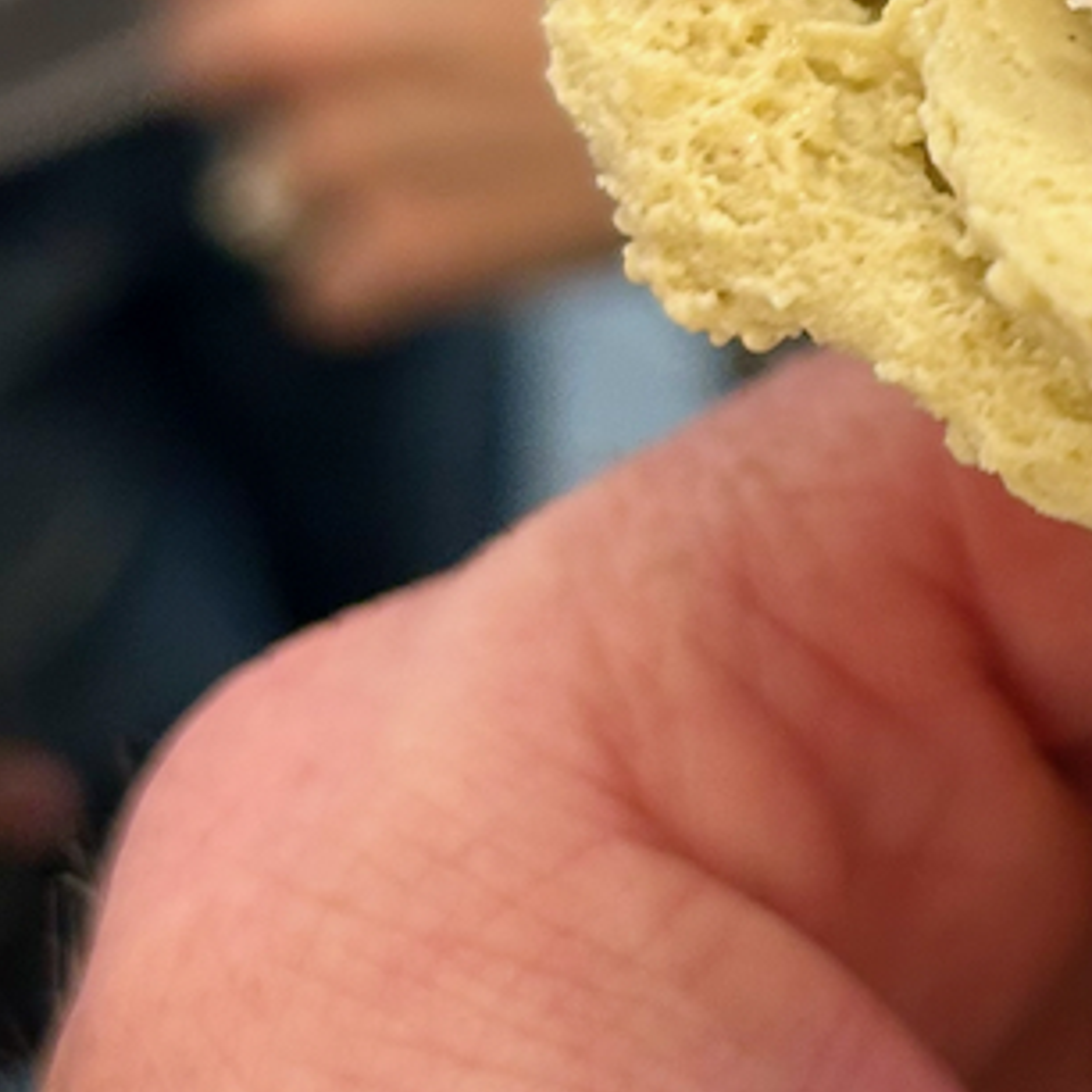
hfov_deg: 17.0
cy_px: 46
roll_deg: -2.6
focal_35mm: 96
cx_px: 1456
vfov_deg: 17.7
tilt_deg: -43.3
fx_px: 3426
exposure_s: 1/50
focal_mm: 5.7
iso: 125
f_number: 1.5
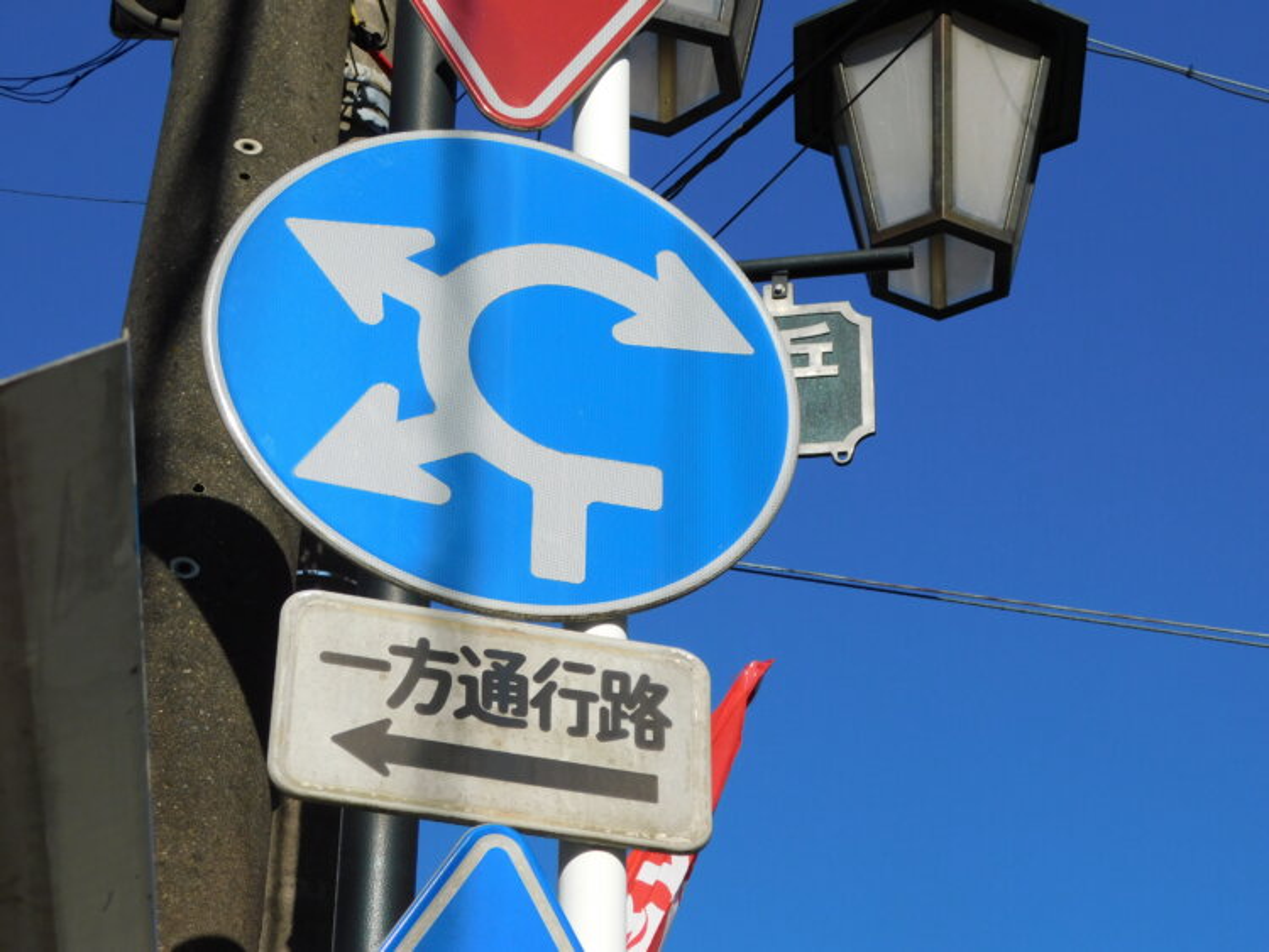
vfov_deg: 18.4
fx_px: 2934
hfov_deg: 24.4
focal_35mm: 80
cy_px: 476
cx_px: 634
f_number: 4.4
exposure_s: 1/1250
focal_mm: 14.2
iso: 125
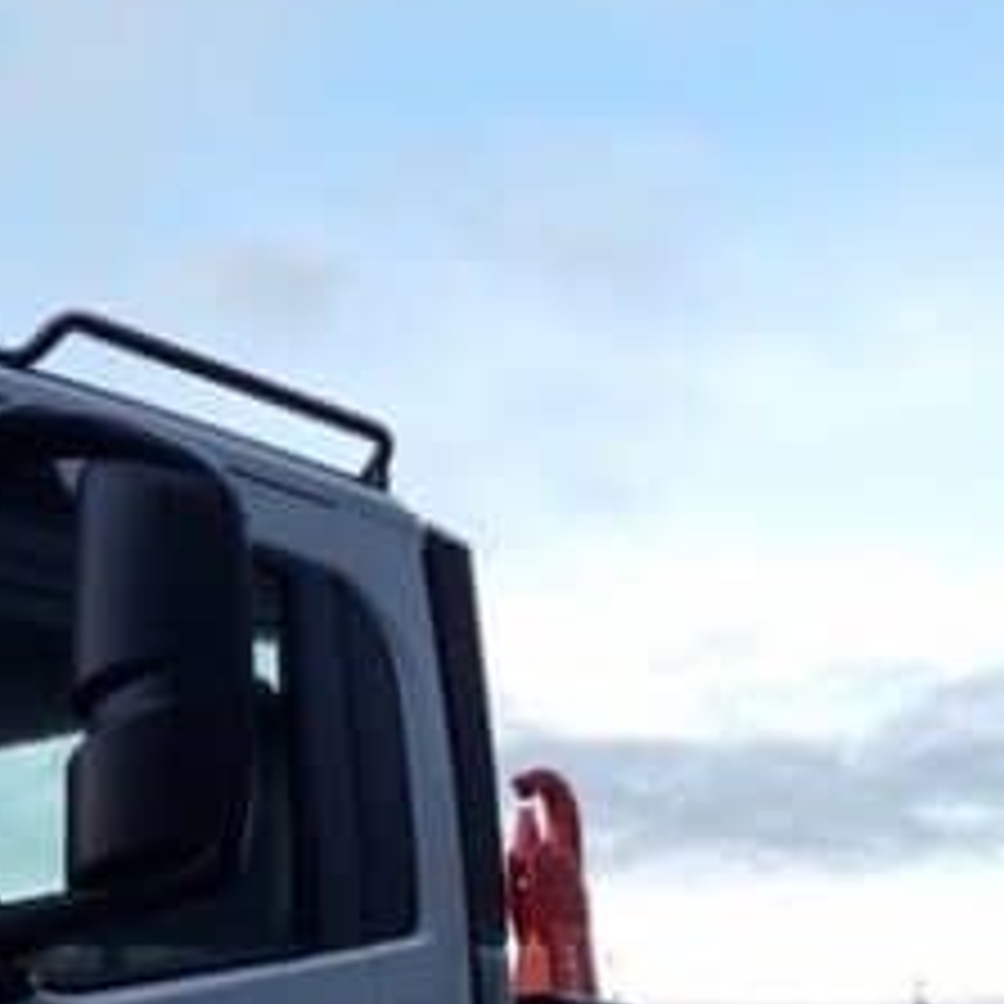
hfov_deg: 21.6
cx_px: 180
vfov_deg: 20.4
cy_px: 1234
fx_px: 2592
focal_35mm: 79
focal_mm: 5.4
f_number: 1.8
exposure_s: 1/305
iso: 50
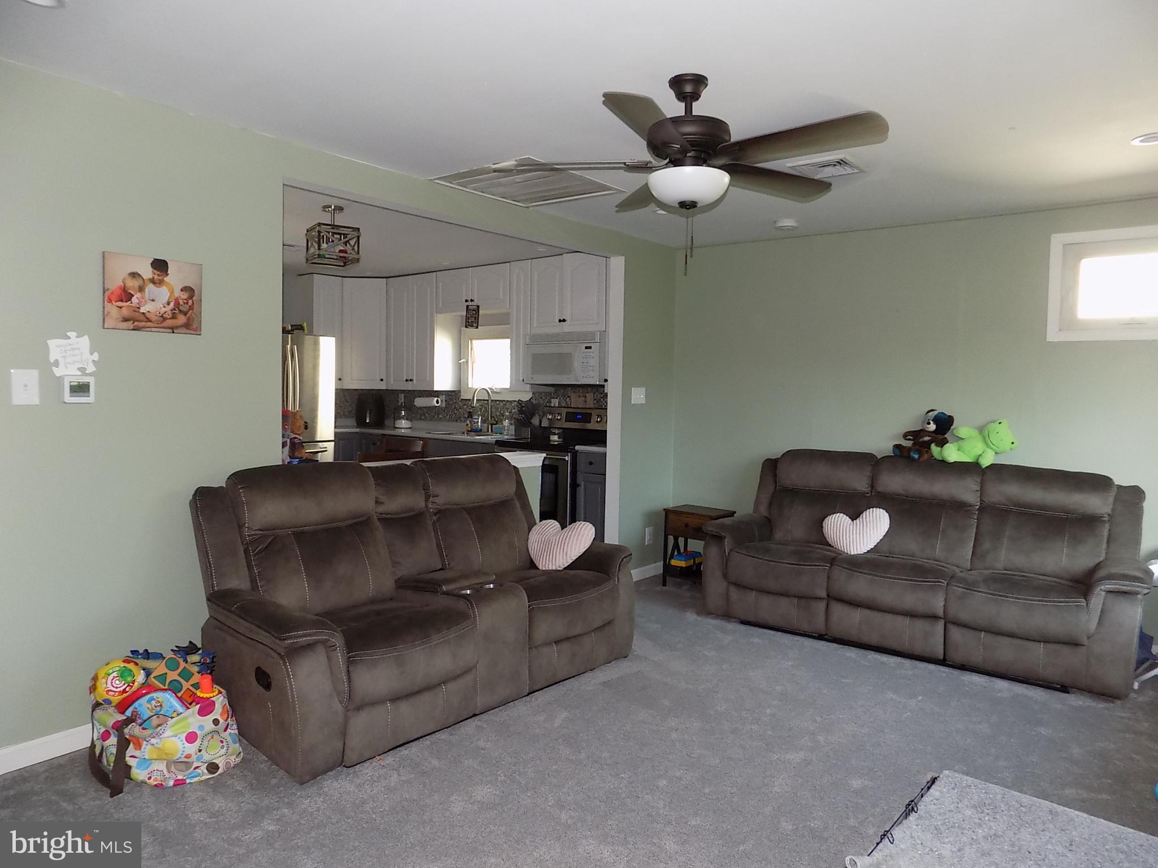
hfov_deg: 73.9
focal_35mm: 23
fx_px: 769
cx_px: 579
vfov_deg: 58.9
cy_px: 434
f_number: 3.1
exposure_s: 1/30
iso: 220
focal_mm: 4
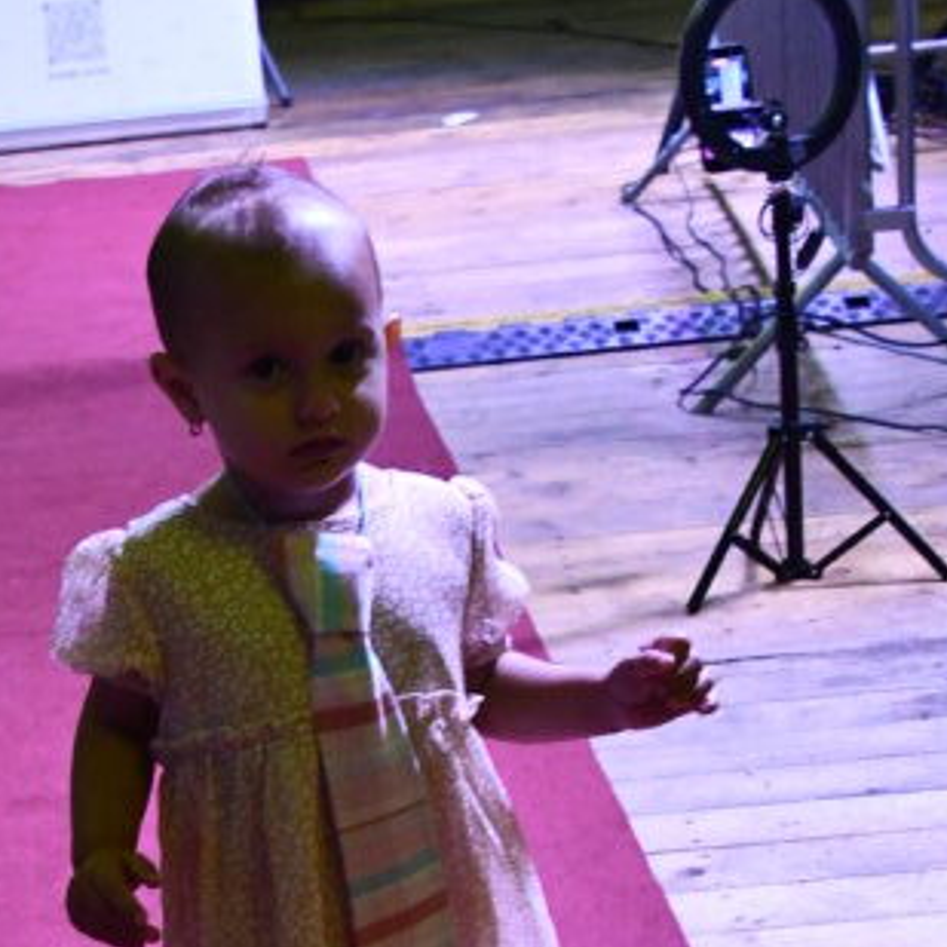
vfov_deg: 18.6
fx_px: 2878
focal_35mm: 93
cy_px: 677
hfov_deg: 18.4
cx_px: 90
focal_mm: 22
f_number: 6.3
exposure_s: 1/160
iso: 4000
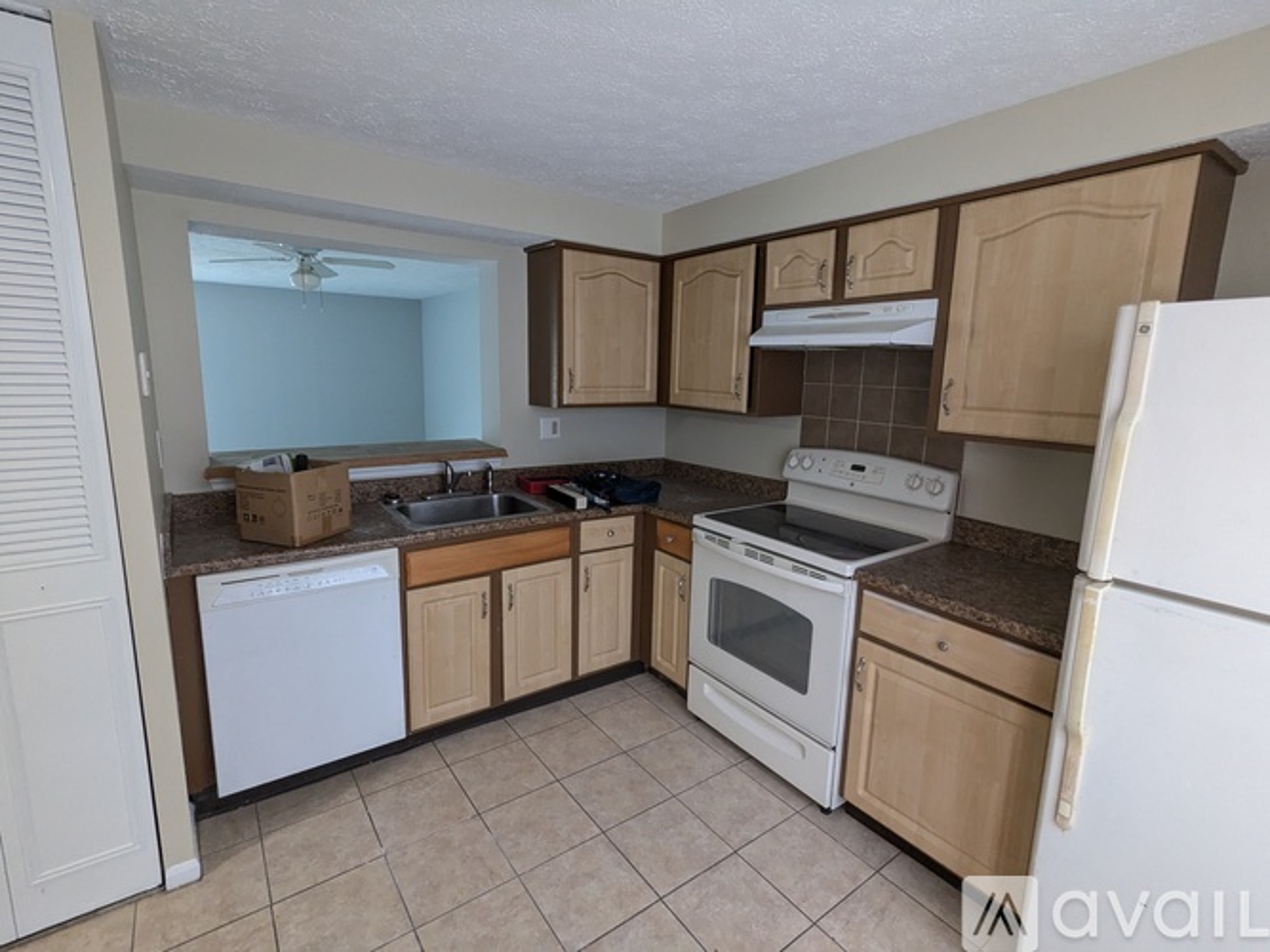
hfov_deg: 94.5
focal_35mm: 16
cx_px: 635
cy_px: 476
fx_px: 587
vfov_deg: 78.1
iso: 470
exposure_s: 1/120
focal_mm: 2.35
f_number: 2.2
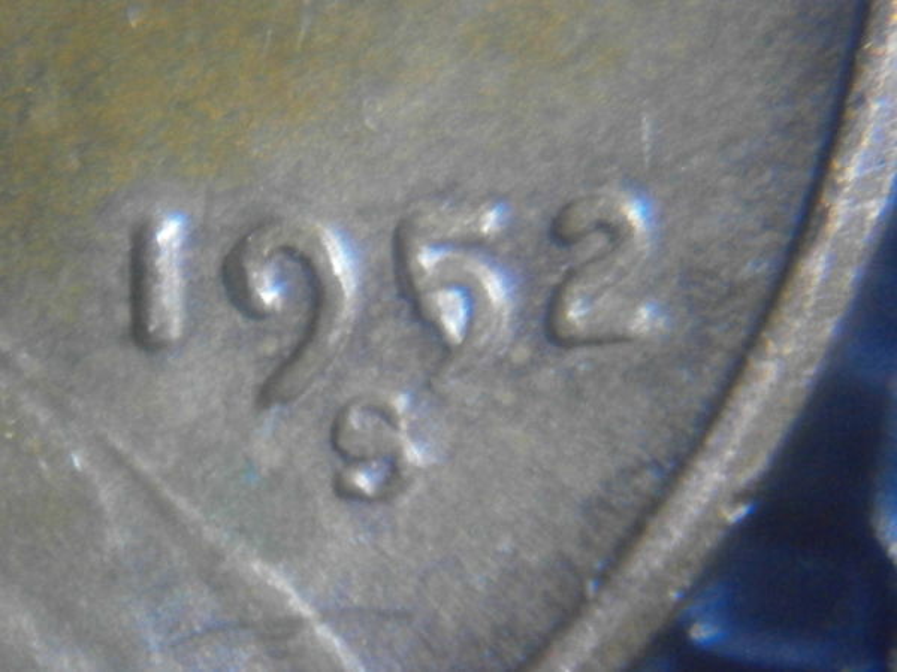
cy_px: 336
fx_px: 2876
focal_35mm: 111
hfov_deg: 17.7
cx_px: 448
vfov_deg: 13.3
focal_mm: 19.6
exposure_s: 1/15
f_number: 5.8
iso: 1250
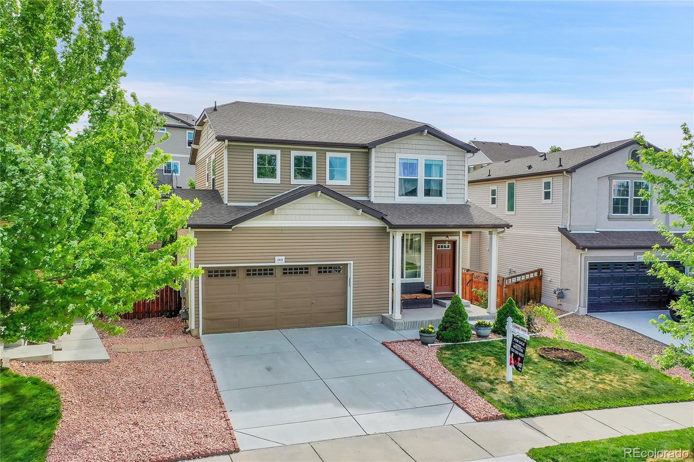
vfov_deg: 46.4
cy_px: 231
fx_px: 540
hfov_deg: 65.5
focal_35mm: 28
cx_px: 347
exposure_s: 1/320
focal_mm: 10.26
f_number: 5.6
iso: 100
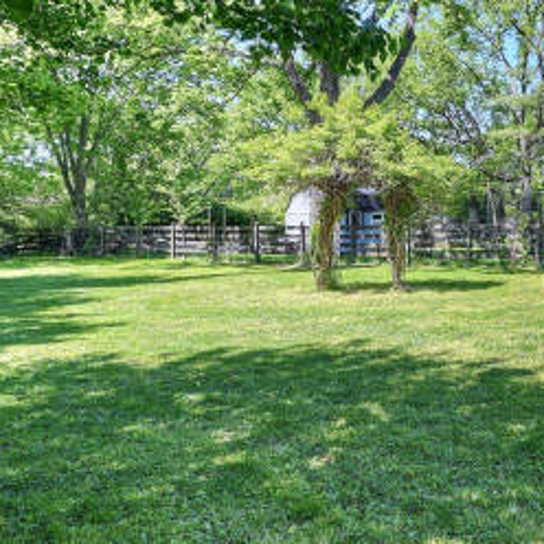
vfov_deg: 45.8
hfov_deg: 39.9
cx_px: 555
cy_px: 215
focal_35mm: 36
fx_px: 640
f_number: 11
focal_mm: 14
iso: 100
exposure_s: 1/20
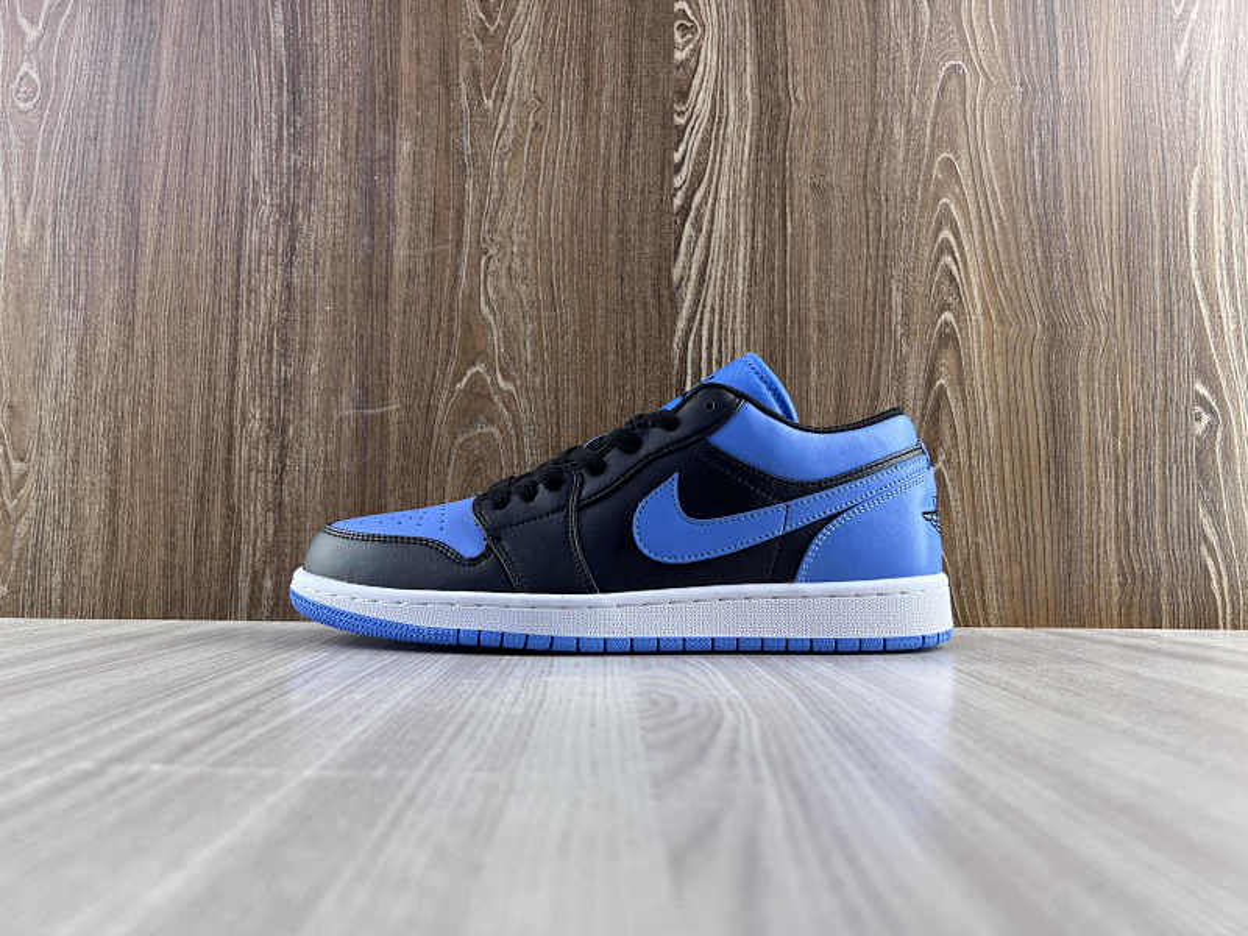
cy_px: 468
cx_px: 624
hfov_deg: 67.3
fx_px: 937
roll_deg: -0.3
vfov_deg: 53.1
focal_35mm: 26
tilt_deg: +3.2
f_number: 1.5
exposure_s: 1/127
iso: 32
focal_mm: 5.7
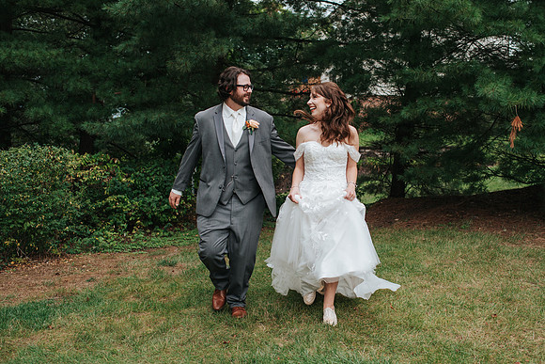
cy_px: 207
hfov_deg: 44.6
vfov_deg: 30.6
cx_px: 308
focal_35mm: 44
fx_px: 663
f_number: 3.2
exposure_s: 1/1000
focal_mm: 35
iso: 360
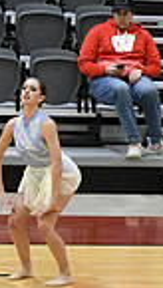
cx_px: 495
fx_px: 3360
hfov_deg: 2.7
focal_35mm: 439
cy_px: 247
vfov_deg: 4.9
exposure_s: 1/400
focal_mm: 70
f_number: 4
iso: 5000
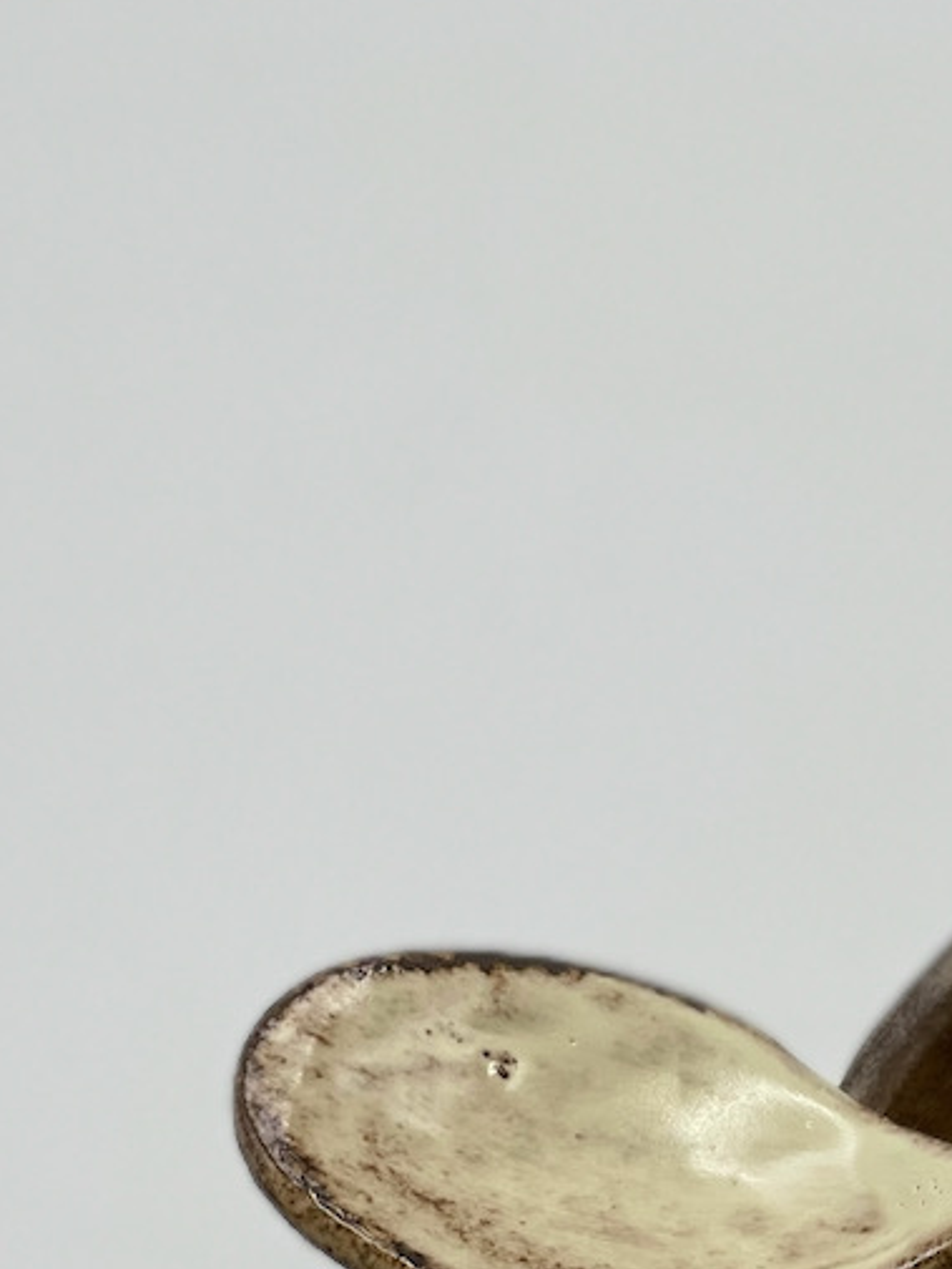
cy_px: 1478
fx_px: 6341
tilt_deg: -58.1
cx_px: 1258
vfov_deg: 11.2
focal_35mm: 173
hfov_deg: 8.5
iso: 25
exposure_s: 1/121
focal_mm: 7.5
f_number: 2.2
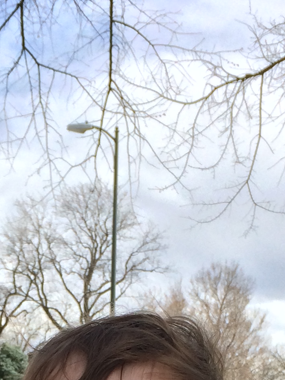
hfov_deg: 14.1
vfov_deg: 17.4
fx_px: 1142
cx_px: 54
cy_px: 537
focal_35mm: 104
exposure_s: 1/1414
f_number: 2.2
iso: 40
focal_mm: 4.12
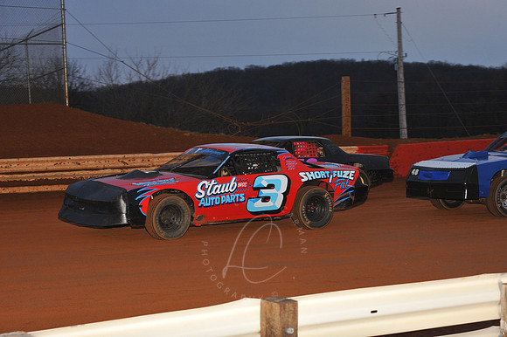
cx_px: 254
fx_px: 1295
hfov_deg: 22.2
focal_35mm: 92
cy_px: 168
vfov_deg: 14.8
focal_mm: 92
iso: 1250
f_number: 7.1
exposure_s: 1/320
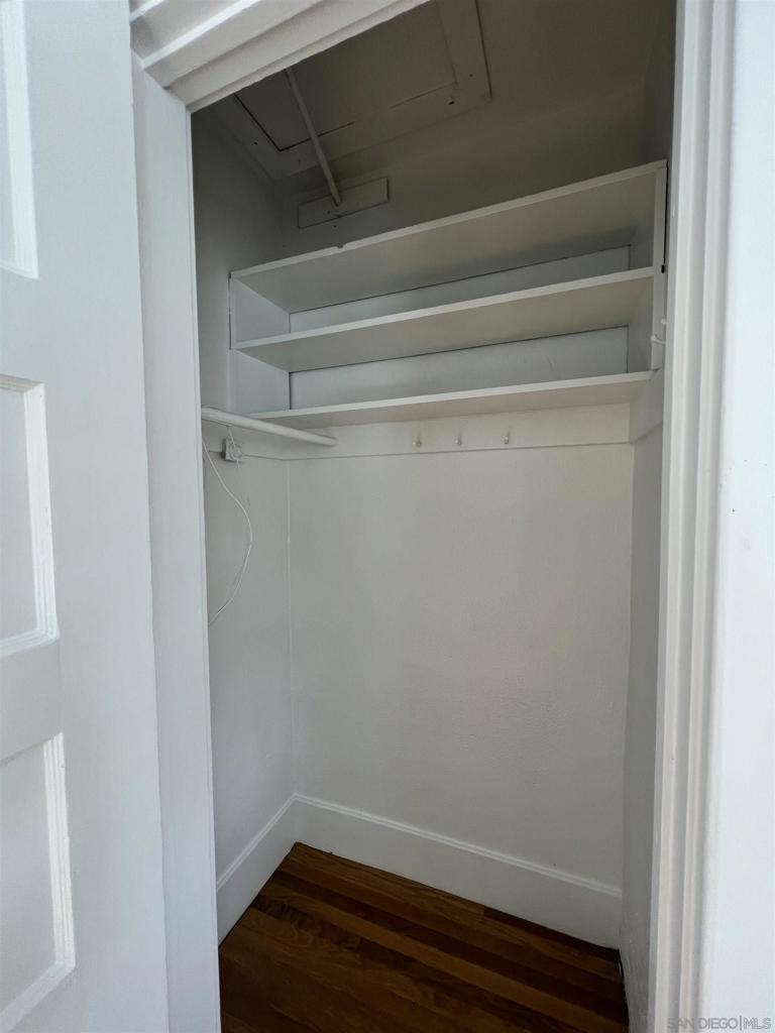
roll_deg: +0.2
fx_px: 388
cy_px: 516
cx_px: 388
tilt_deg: -2.8
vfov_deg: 106.2
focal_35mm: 13
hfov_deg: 89.9
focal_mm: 1.57
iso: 50
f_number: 1.8
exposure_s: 1/99
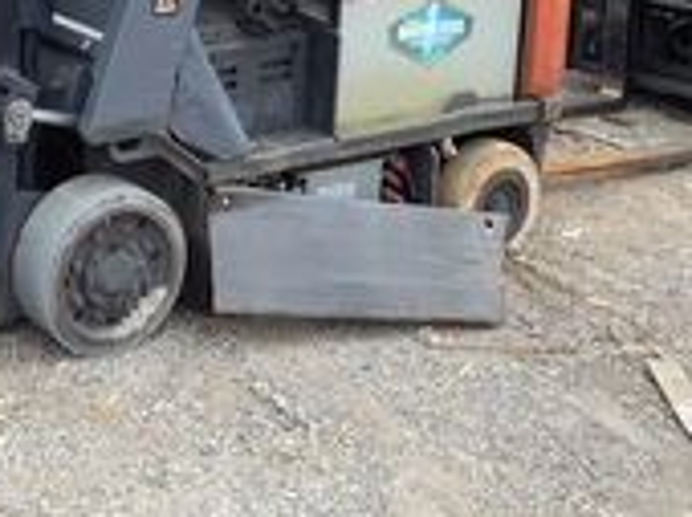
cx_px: 106
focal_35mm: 73
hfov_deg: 26.1
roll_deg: -2.1
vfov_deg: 19.2
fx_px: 1457
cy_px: -73
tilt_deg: -9.5
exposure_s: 1/120
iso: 40
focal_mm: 3.3
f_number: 2.4
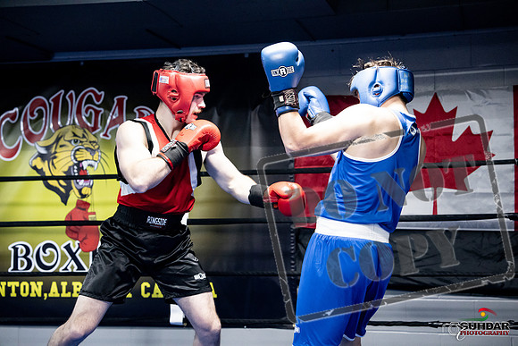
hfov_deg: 31.9
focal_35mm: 63
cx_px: 259
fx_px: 907
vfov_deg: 21.6
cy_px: 173
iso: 8000
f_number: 2.8
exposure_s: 1/1000
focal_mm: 63
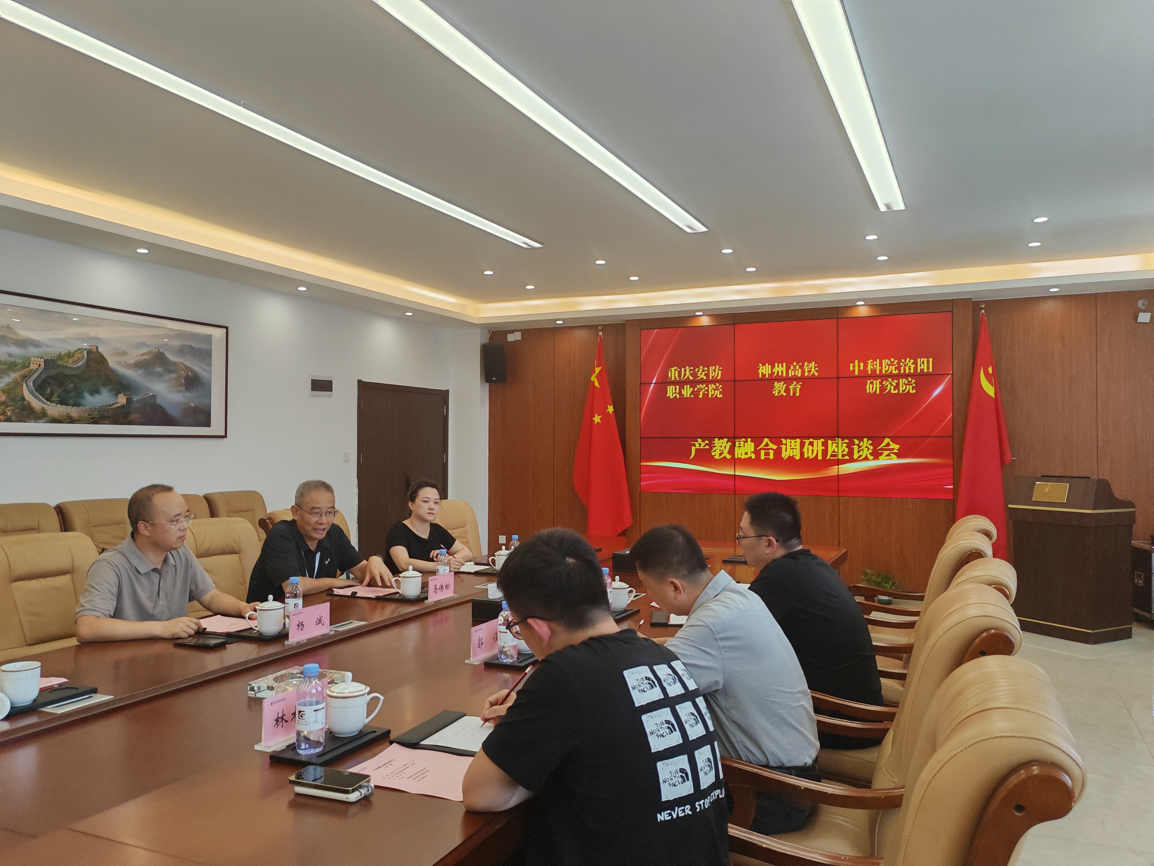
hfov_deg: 65.3
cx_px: 577
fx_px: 900
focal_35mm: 27
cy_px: 433
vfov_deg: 51.4
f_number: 1.9
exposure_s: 1/100
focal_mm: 5.52
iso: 80
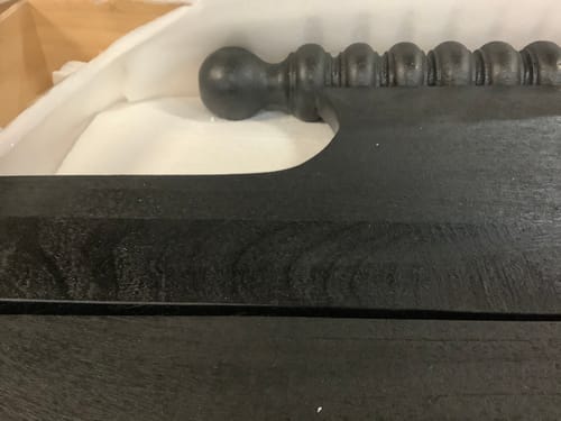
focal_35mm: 31
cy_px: 210
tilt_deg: -37.9
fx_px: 502
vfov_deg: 45.4
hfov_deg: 58.4
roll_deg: +3.3
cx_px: 280
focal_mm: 3.3
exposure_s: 1/25
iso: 400
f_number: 2.4
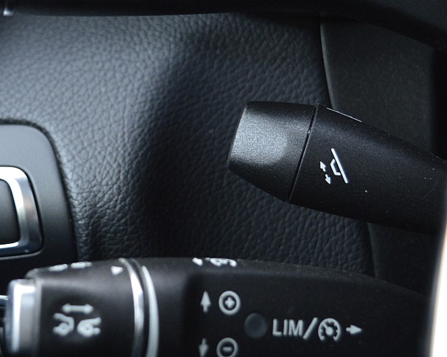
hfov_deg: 20.9
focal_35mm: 91
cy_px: 114
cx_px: 139
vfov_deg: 16.8
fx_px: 1204
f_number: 4.5
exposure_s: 1/60
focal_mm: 28
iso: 800
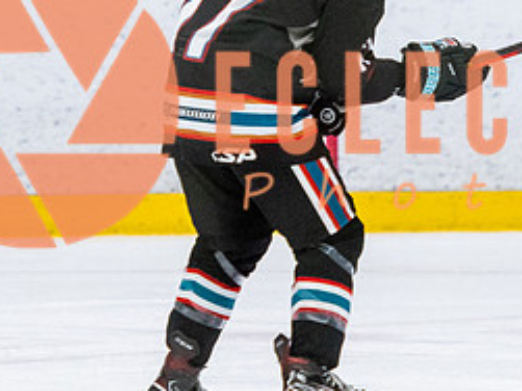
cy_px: 36
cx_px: 292
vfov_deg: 2.1
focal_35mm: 720
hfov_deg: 2.8
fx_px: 10852
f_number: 2.8
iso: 2000
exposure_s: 1/640
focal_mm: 155
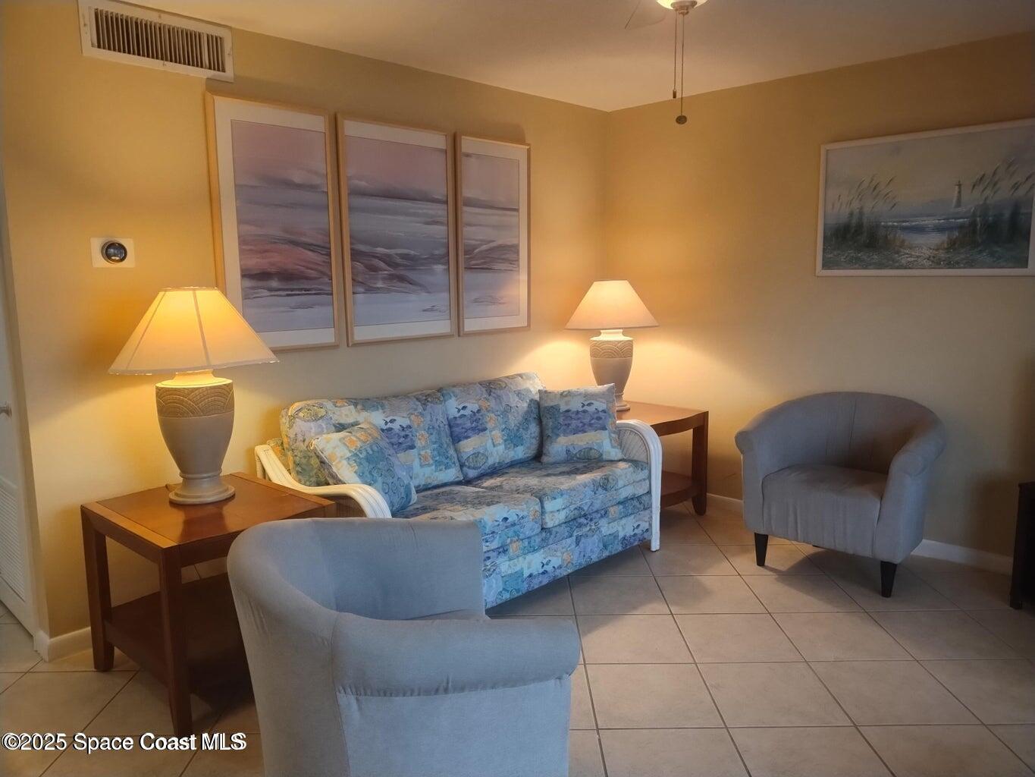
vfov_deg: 54.9
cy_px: 388
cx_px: 518
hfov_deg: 69.4
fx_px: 748
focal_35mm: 25
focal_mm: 4.71
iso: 157
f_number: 1.7
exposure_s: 1/40
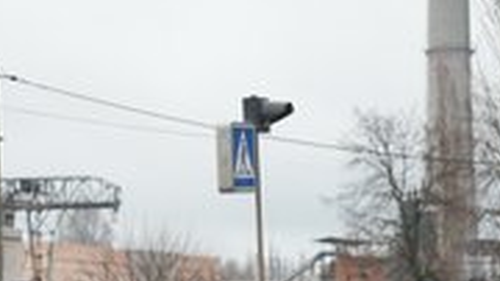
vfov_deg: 7.4
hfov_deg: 13.1
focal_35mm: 163
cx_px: 425
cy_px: 358
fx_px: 2160
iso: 320
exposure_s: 1/125
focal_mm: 70
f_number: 2.8
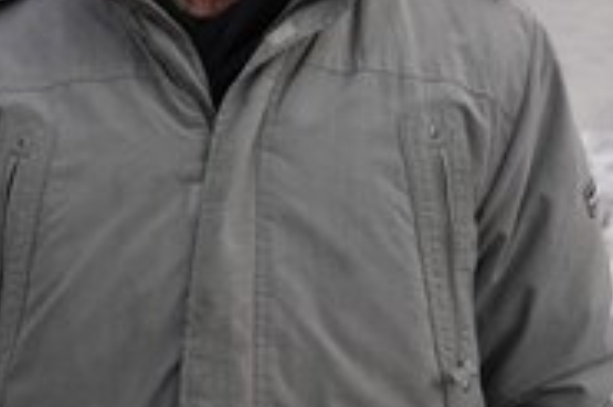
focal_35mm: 78
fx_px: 1327
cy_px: -2
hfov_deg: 25.9
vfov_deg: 17.1
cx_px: 229
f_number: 4
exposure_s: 1/500
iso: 100
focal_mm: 36
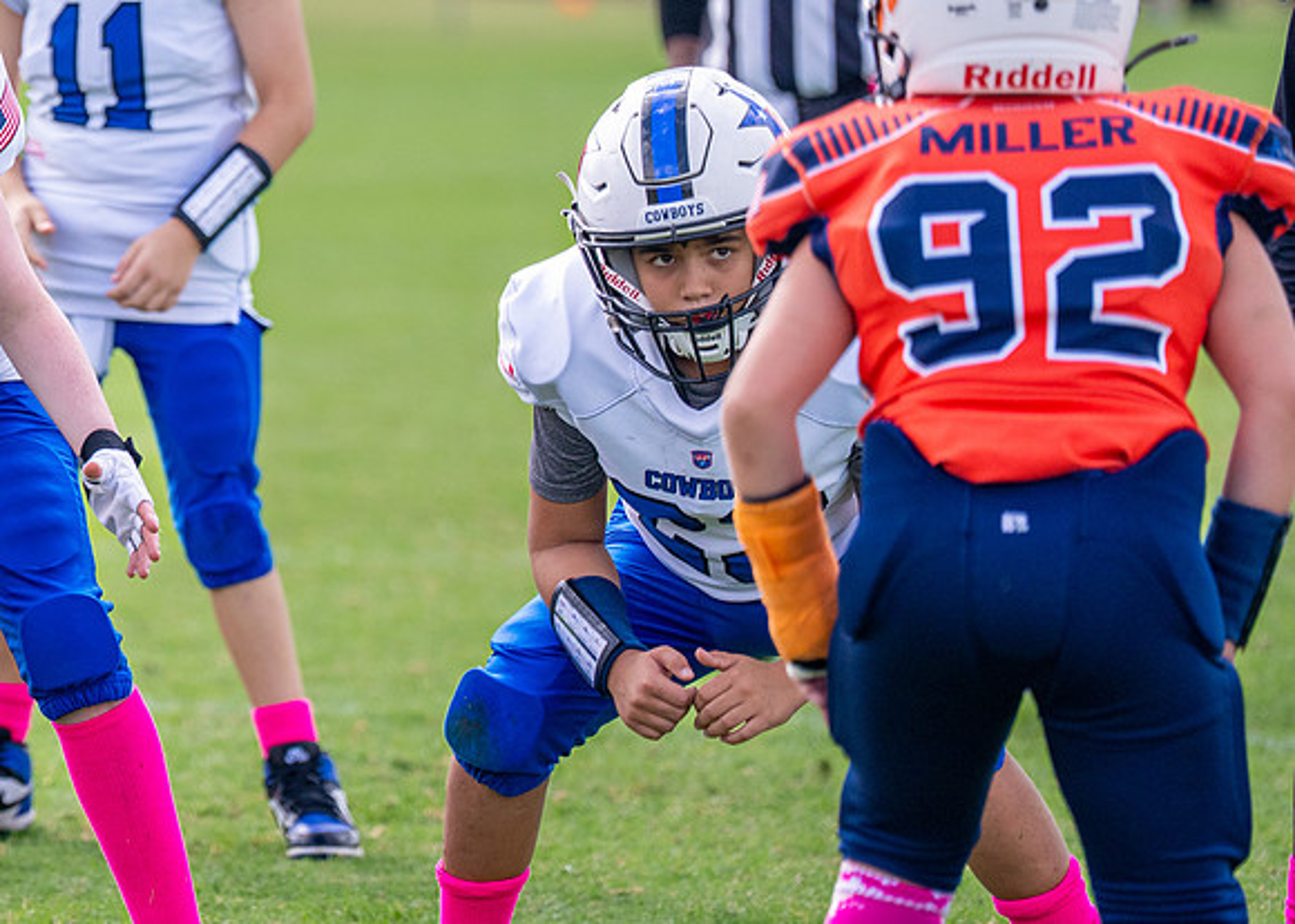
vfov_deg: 3.9
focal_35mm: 369
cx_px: -147
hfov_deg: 5.4
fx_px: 13561
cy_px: 502
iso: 400
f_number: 2.8
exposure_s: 1/2500
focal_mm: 167
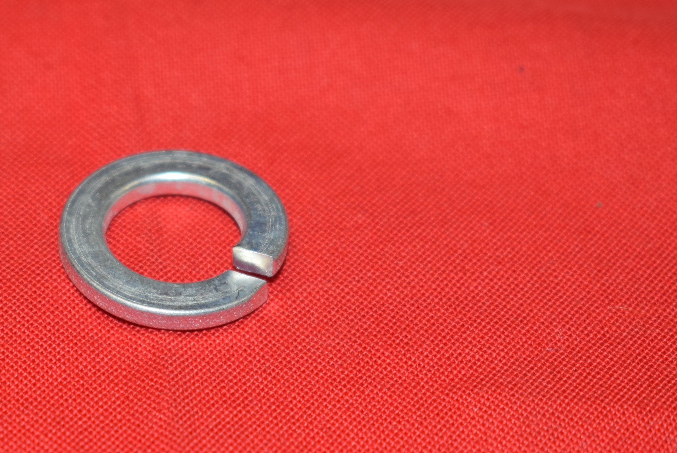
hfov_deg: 15.0
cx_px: 214
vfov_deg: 10.1
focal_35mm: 136
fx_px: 2559
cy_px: 273
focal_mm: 52
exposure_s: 1/60
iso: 500
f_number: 5.6
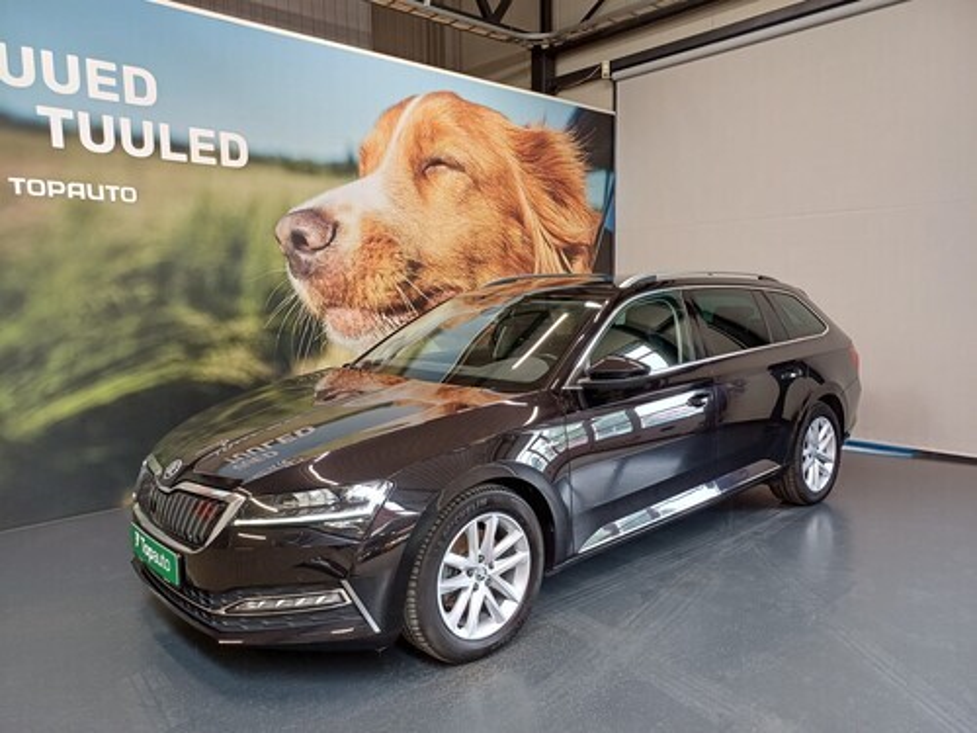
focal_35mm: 25
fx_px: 706
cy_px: 366
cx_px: 488
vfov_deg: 54.9
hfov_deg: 69.4
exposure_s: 1/50
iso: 200
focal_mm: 4.65
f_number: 1.8
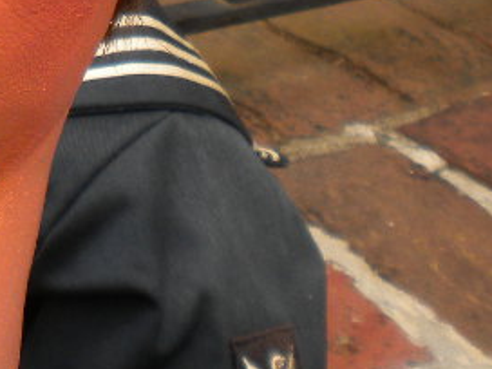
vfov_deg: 10.9
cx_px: -255
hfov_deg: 14.0
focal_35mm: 132
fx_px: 1876
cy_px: -170
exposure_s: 1/185
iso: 80
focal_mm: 6.3
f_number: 4.6
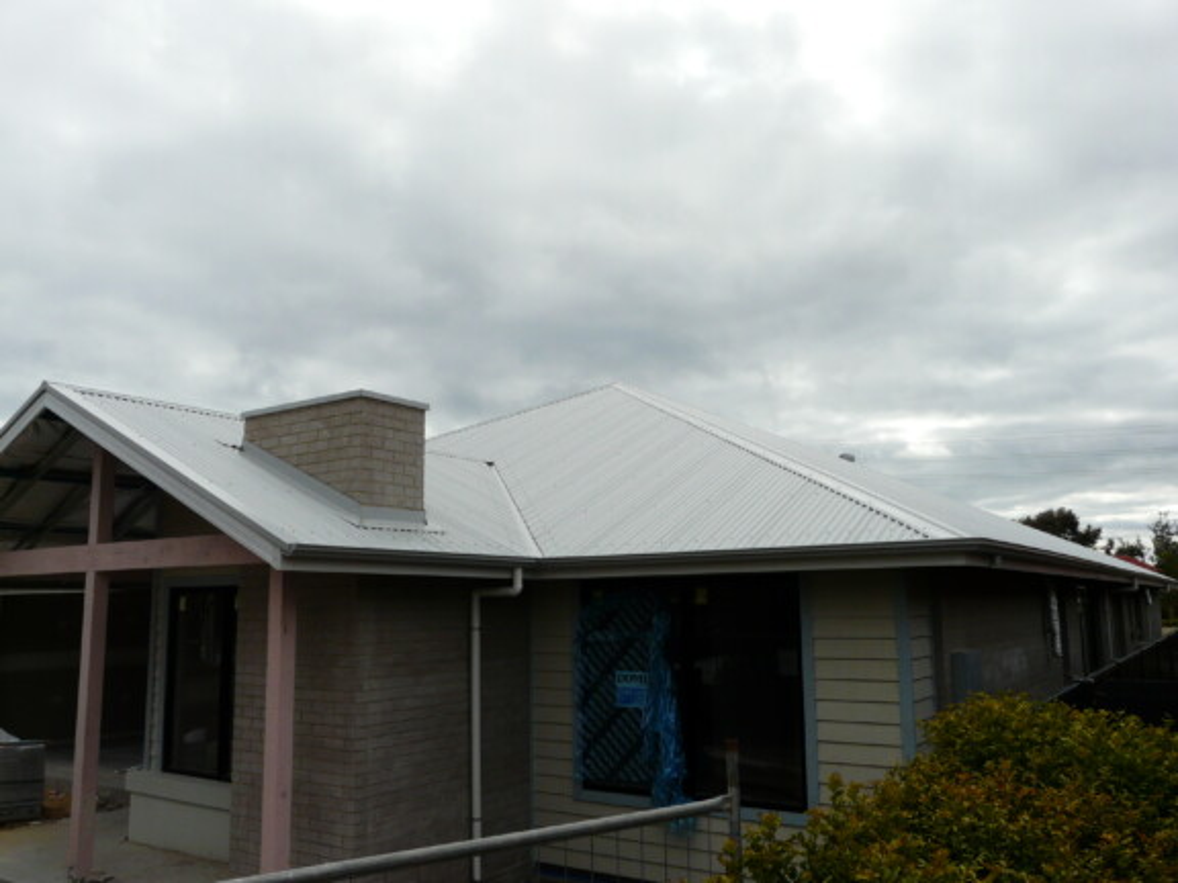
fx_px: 953
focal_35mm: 28
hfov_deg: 63.4
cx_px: 589
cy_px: 442
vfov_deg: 49.7
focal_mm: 4.6
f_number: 5.6
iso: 100
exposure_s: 1/320
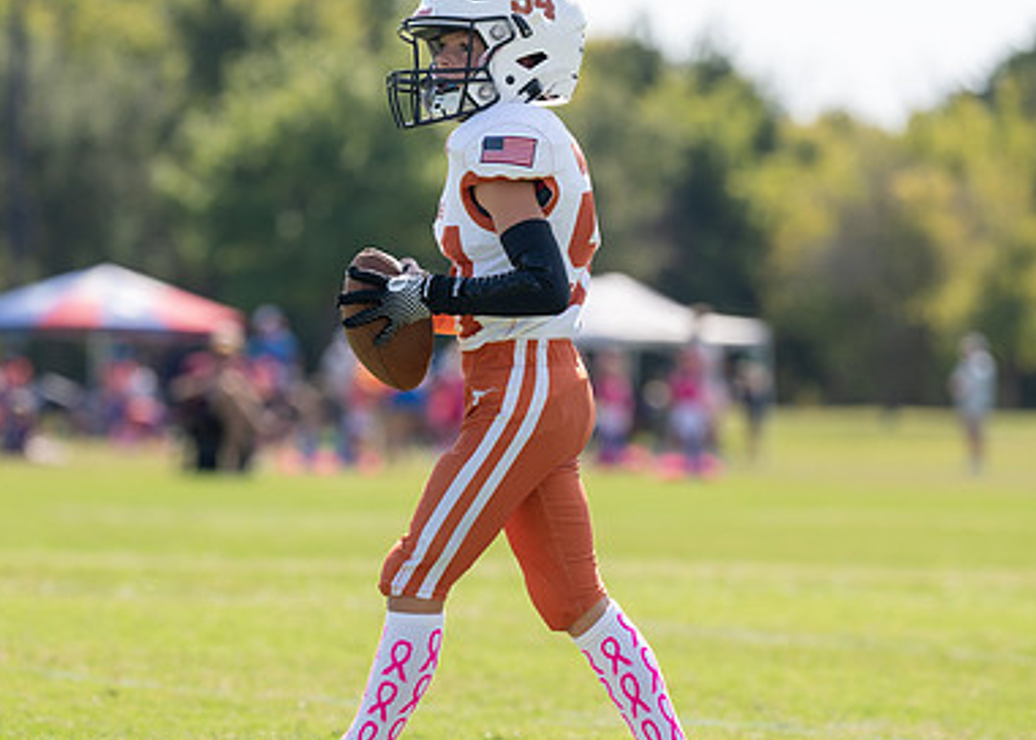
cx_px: 445
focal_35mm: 277
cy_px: 446
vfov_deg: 5.2
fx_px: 8149
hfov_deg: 7.3
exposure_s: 1/1600
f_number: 2.8
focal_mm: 146
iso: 100
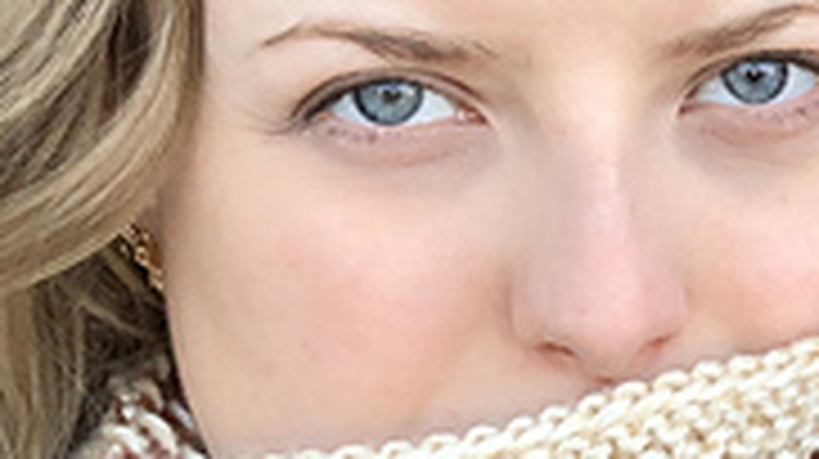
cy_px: 362
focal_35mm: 123
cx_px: 878
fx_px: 2669
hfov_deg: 16.9
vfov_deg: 9.8
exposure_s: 1/120
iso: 40
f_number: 2.2
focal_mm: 2.87
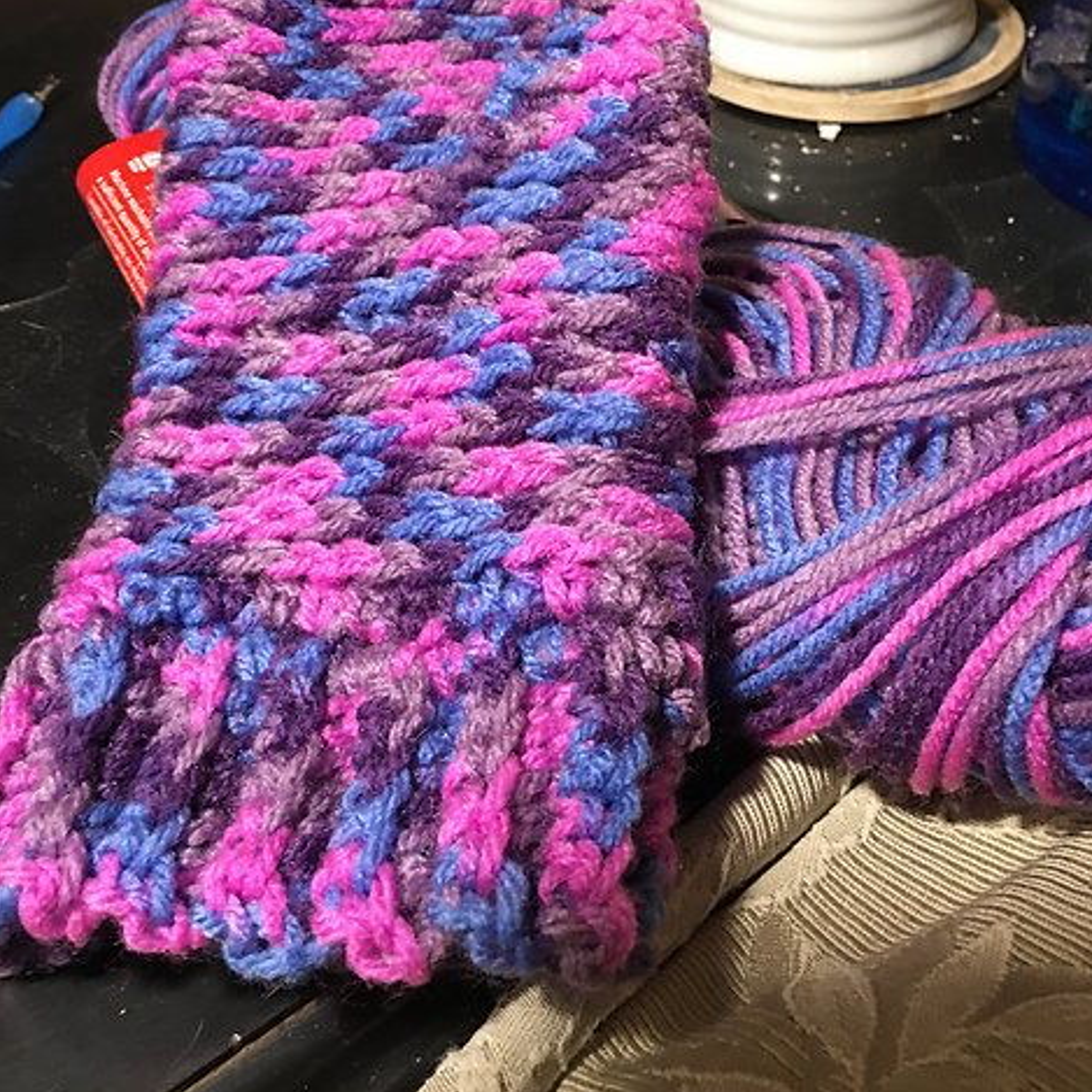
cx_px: 554
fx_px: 1249
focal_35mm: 35
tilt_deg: -40.5
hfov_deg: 47.2
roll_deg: +2.1
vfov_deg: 46.9
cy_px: 426
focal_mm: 4.15
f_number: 2.2
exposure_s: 1/10
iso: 100
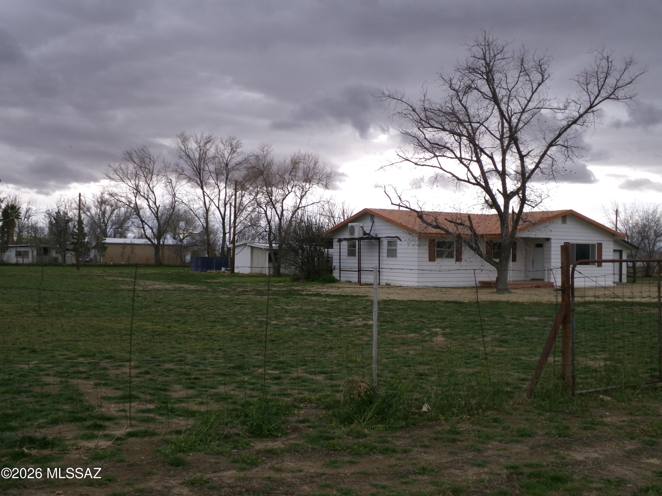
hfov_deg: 50.1
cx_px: 331
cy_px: 248
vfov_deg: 38.7
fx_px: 708
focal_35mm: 37
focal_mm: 6.6
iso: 100
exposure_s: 1/70
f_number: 11.85
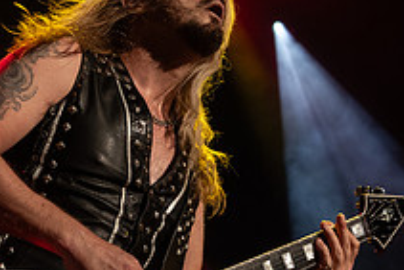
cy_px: 194
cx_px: 44
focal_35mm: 110
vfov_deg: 12.4
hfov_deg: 18.3
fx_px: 1235
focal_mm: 40
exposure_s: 1/800
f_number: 4
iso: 1600
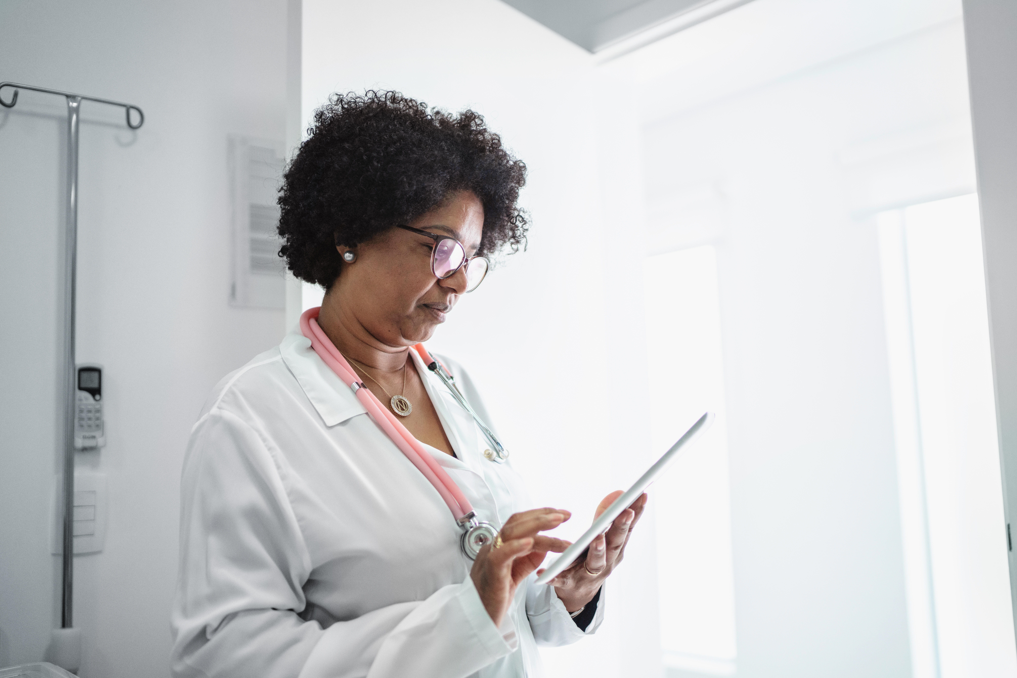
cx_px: 508
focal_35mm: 35
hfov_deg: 54.4
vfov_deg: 37.9
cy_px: 339
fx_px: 989
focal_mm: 35
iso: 640
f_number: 1.4
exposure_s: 1/3200
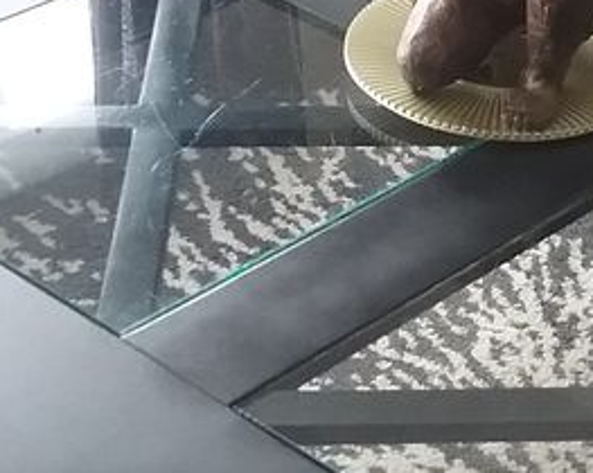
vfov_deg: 13.4
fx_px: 2017
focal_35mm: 115
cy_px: 205
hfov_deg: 16.3
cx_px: 631
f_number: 2.2
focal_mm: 3.3
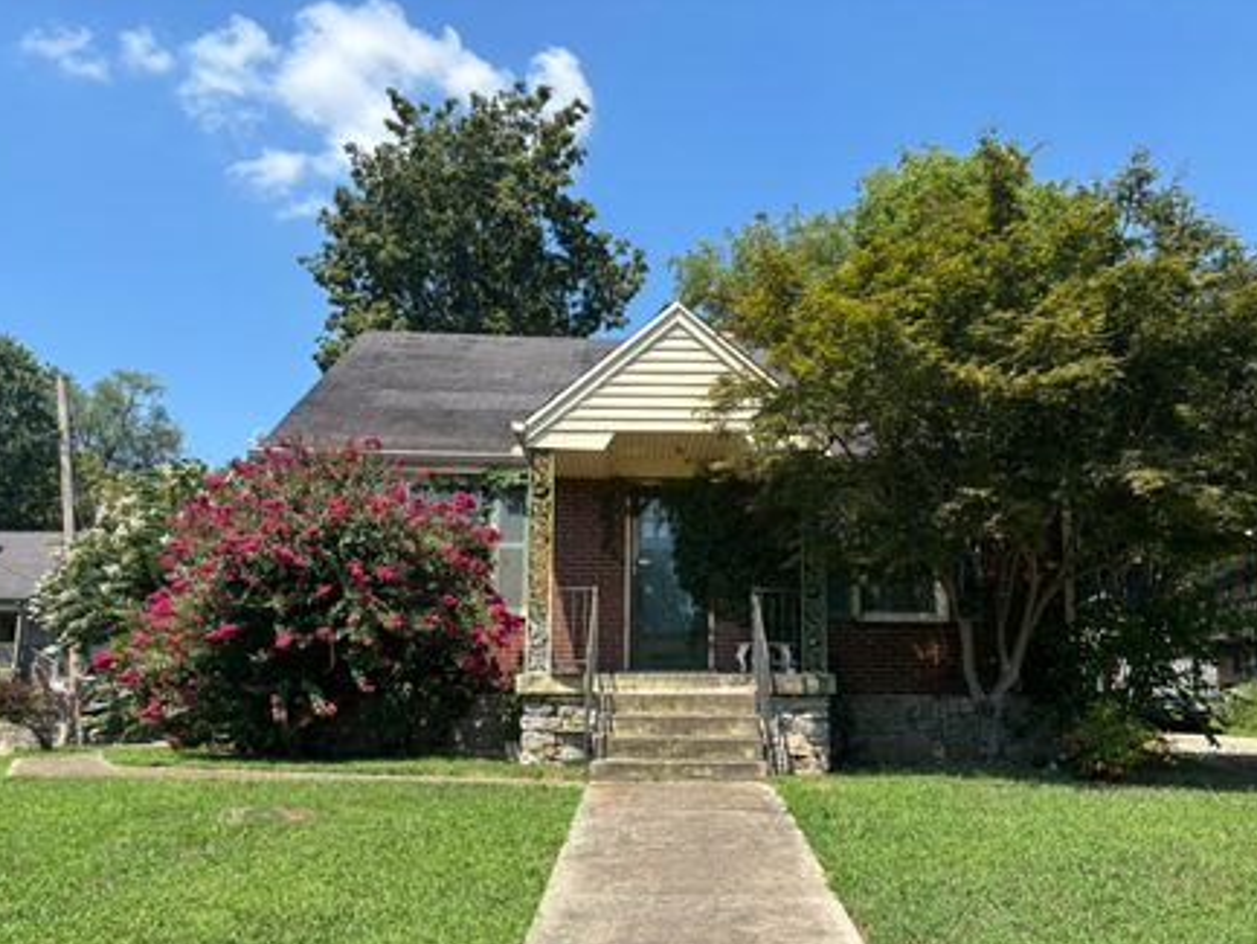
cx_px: 691
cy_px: 539
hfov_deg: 59.8
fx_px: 1090
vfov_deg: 46.7
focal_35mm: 30
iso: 50
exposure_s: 1/1845
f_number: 1.6
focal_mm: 5.96
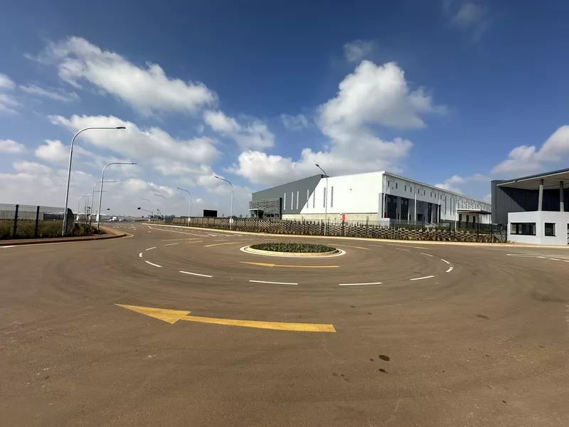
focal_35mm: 14
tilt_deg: +0.9
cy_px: 214
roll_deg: -4.8
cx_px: 284
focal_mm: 2.22
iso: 50
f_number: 2.2
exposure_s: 1/3300
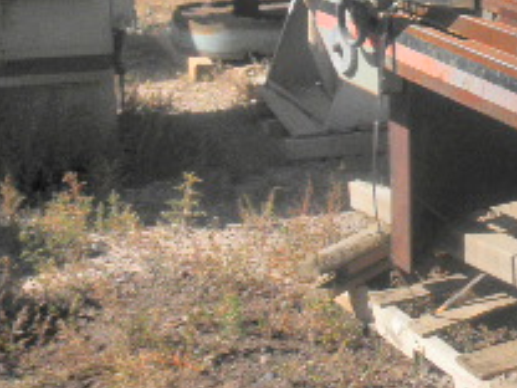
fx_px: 1284
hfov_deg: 20.5
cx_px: 696
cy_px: 15
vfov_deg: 16.9
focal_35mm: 86
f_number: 8.5
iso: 64
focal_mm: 5
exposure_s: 1/160
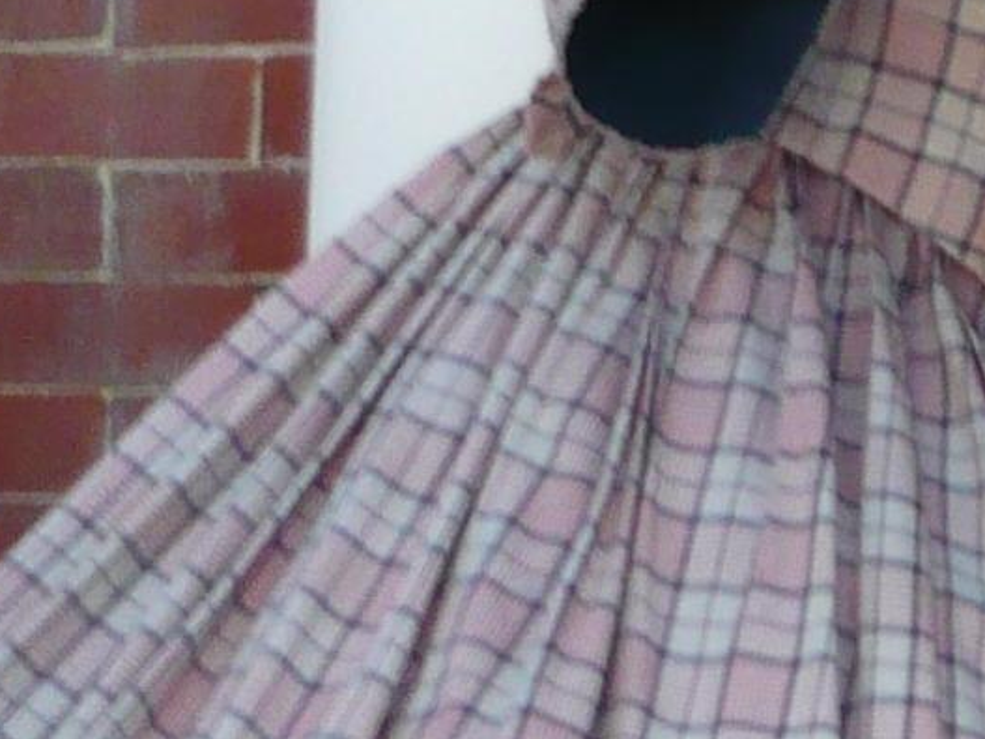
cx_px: 2097
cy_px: 369
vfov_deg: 5.1
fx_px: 8279
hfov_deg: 6.6
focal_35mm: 291
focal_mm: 7.8
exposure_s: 1/250
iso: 200
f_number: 3.1
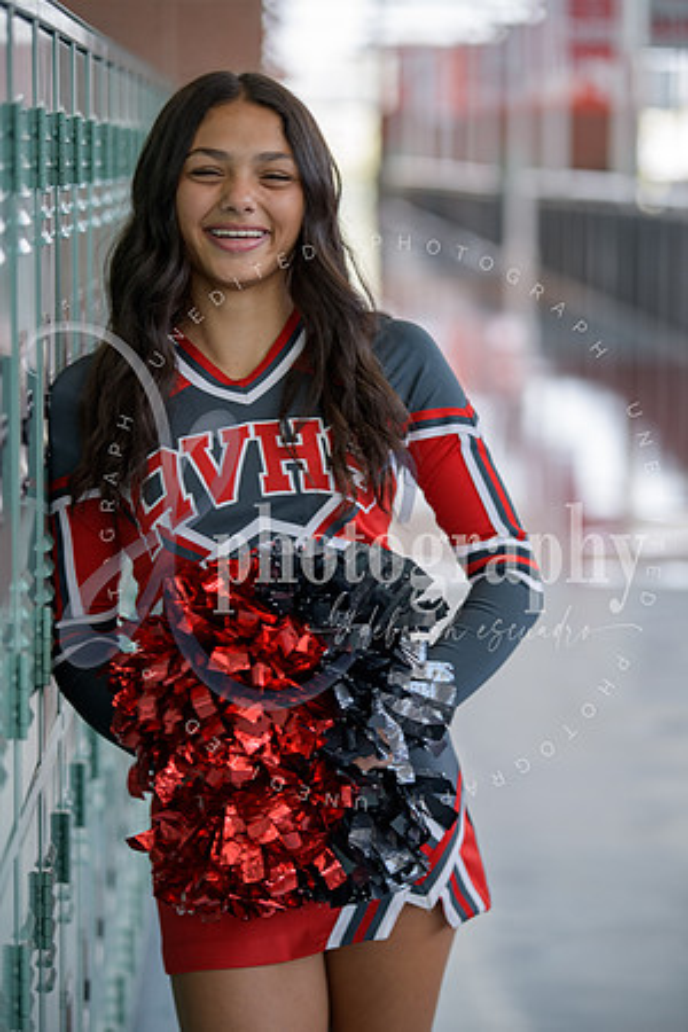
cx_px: 344
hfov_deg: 13.0
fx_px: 3010
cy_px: 516
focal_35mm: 105
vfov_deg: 19.5
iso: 250
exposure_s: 1/125
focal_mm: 105
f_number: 2.8
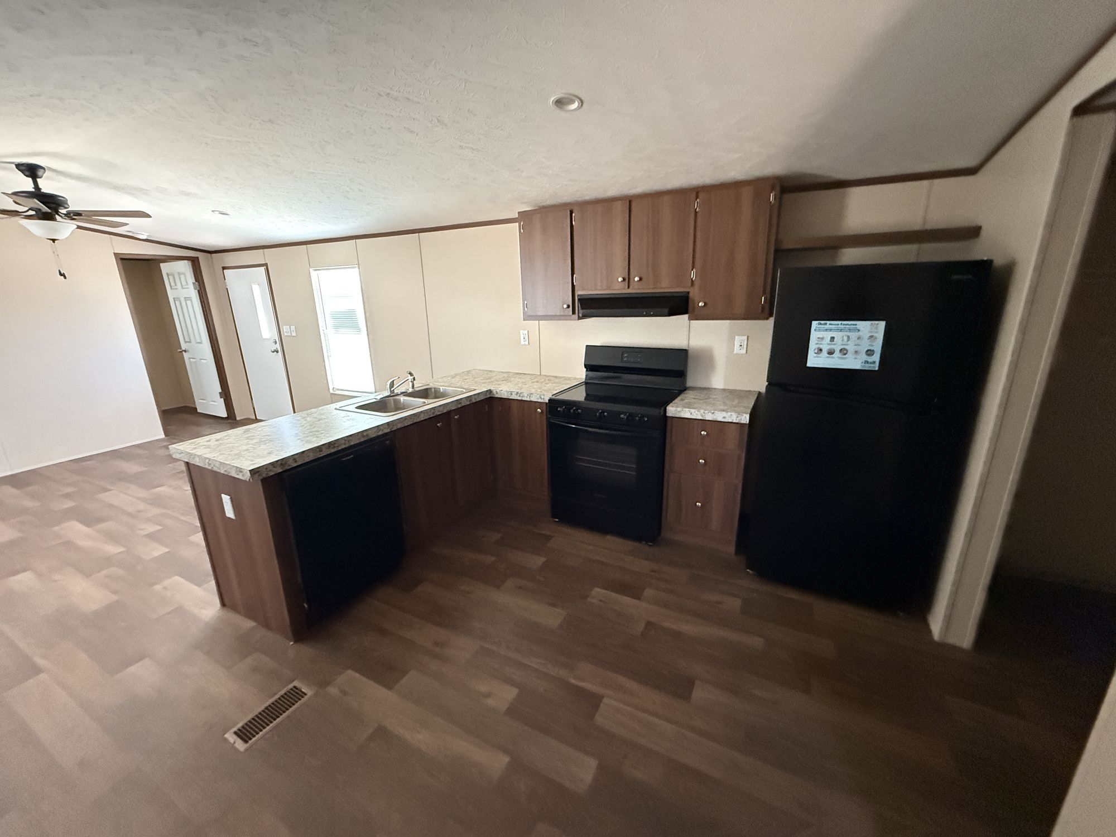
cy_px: 418
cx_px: 558
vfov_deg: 85.7
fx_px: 451
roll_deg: +1.9
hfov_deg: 102.1
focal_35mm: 14
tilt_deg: -14.0
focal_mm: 2.22
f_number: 2.2
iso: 1250
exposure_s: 1/60
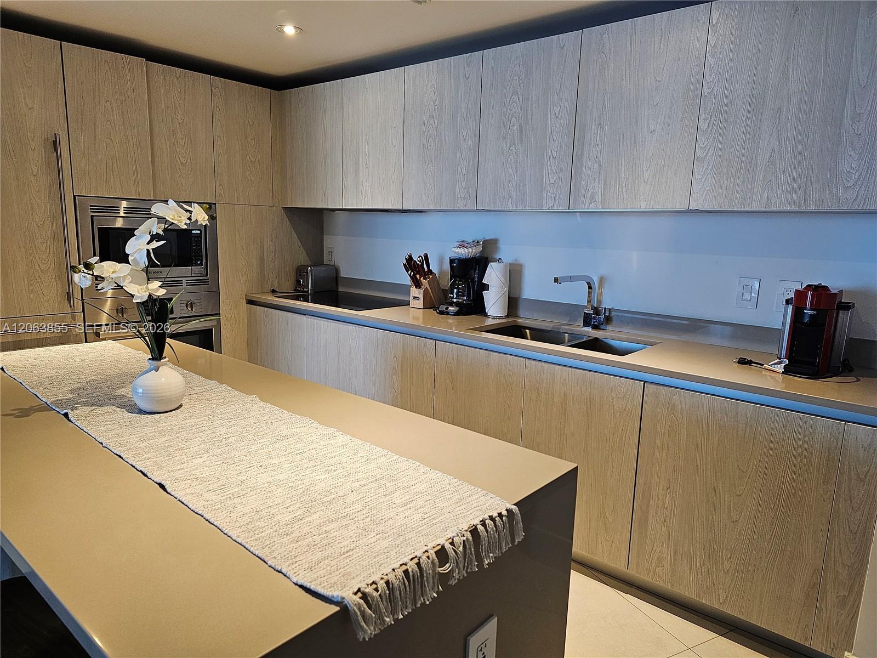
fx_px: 583
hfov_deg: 73.9
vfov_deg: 58.9
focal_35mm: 23
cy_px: 329
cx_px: 438
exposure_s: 1/120
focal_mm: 6.3
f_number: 1.7
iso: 400
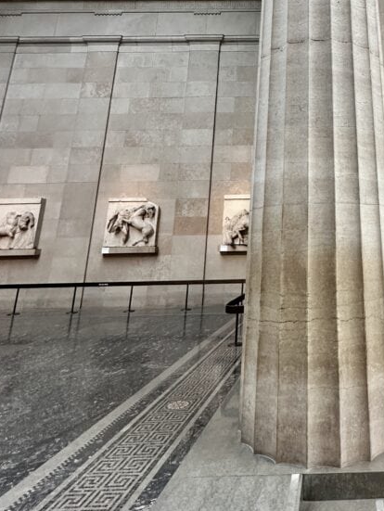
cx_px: 335
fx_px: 384
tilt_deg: +16.1
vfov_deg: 64.1
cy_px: 142
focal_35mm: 26
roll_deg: +0.8
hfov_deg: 48.4
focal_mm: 2.22
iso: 250
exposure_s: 1/100
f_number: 2.2
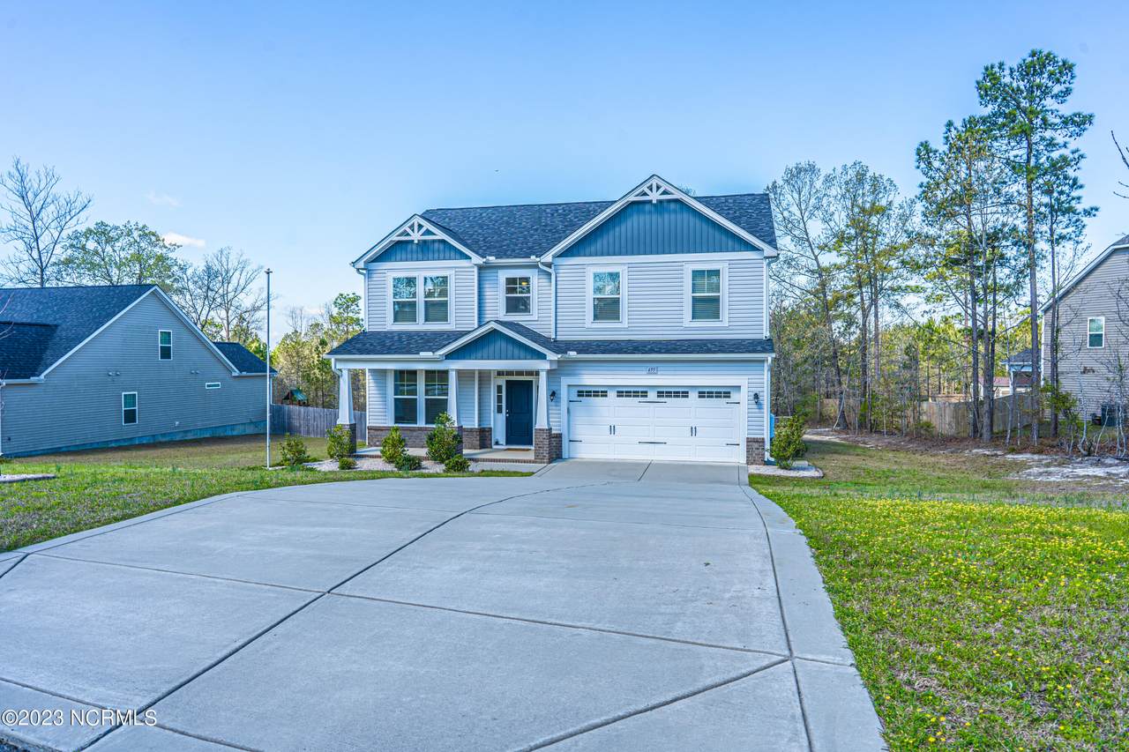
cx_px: 564
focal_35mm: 24
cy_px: 376
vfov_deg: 52.9
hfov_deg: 73.5
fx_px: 756
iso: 50
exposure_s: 1/60
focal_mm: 24
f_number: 8
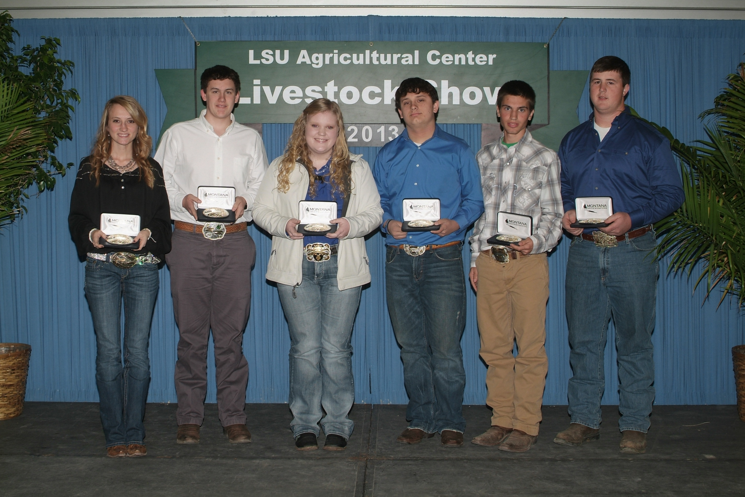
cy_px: 248
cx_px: 372
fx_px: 1097
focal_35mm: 53
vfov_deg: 25.5
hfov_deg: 37.5
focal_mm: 35
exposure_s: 1/60
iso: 400
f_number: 5.6
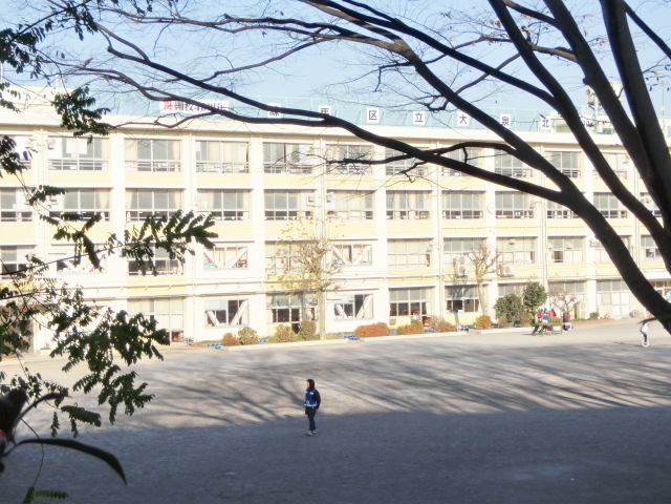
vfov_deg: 23.3
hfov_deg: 30.7
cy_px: 252
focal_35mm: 63
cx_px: 336
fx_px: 1221
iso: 80
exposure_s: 1/250
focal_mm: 11.17
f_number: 4.6
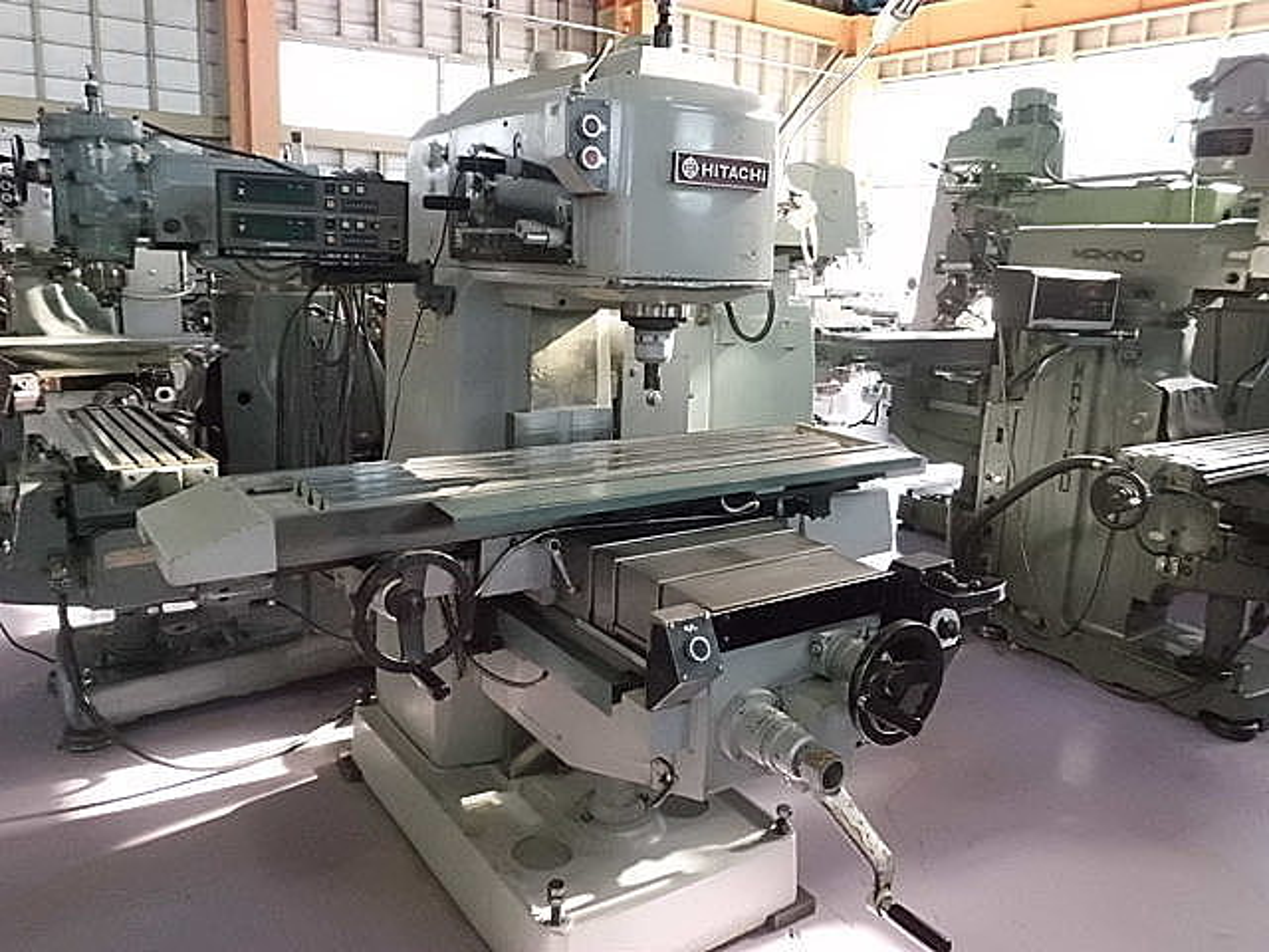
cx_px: 634
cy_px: 476
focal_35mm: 26
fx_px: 953
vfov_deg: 53.1
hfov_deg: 67.3
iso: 800
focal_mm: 4.6
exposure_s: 1/100
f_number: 3.2
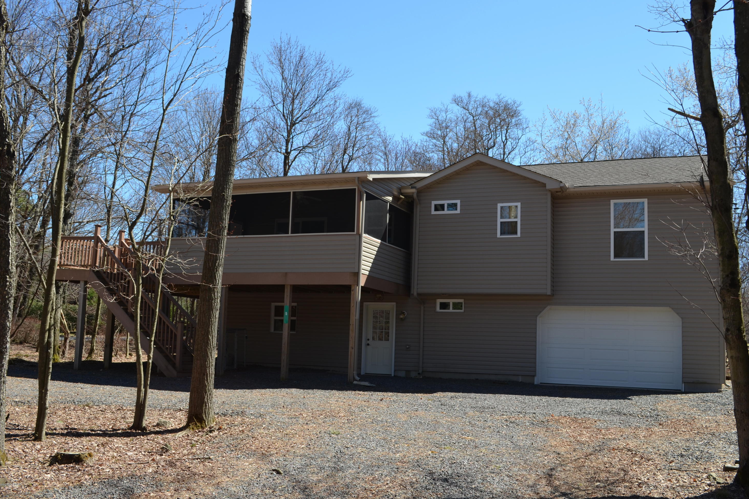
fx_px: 770
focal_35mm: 37
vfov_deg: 35.9
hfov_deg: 51.9
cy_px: 245
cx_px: 372
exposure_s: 1/250
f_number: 8
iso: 160
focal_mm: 24
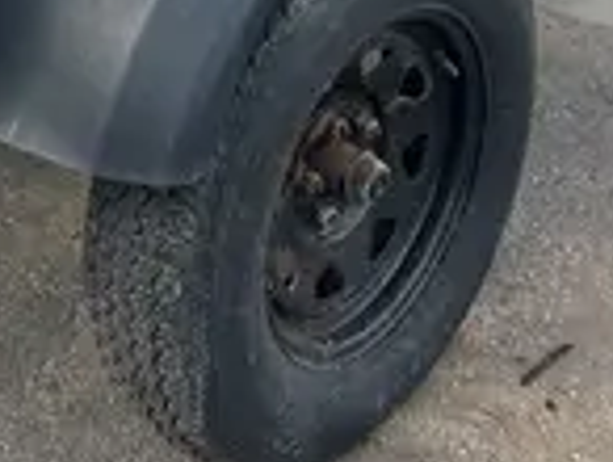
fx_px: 1738
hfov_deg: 19.9
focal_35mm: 98
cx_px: 189
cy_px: -393
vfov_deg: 13.4
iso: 50
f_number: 1.5
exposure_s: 1/2045
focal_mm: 5.7
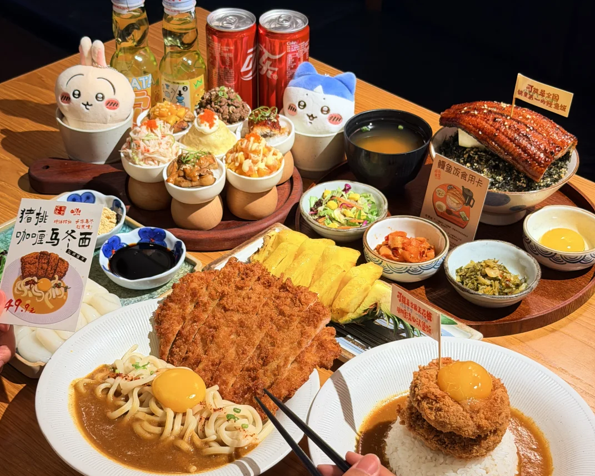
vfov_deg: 24.2
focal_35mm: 63
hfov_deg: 30.0
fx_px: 1110
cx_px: 296
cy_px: 247
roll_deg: -1.2
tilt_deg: -36.8
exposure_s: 1/100
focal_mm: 6.76
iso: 100
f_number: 1.78
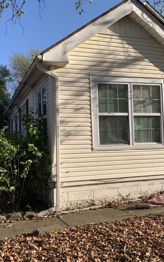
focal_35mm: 37
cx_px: 86
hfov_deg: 34.4
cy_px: 132
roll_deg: +4.1
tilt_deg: +3.0
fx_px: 265
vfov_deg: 52.7
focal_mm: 4.25
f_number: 1.8
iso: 25
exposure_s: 1/1610
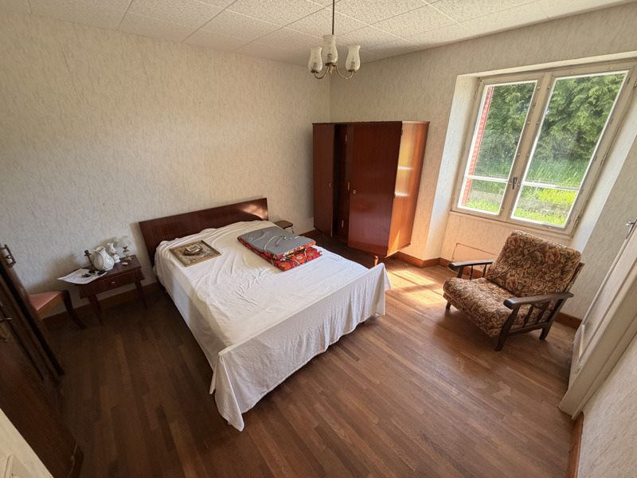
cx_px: 318
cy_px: 239
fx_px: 258
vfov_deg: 85.7
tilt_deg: -22.6
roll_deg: +0.5
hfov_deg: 102.1
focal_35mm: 14
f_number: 2.2
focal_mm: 2.22
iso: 160
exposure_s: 1/121
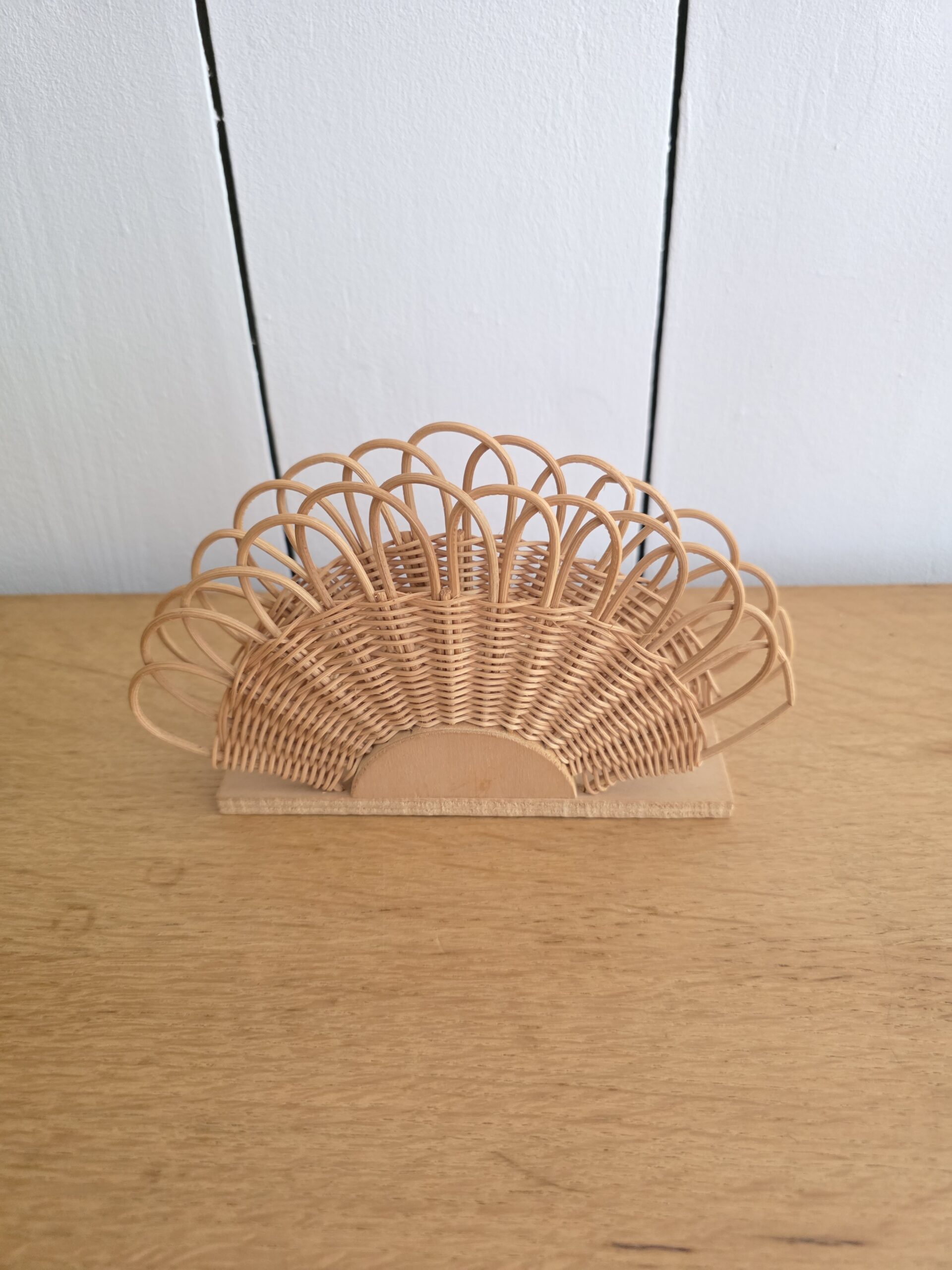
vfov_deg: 73.9
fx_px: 843
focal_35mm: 23
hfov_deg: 58.9
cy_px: 635
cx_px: 476
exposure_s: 1/50
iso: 1600
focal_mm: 6.3
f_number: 1.7
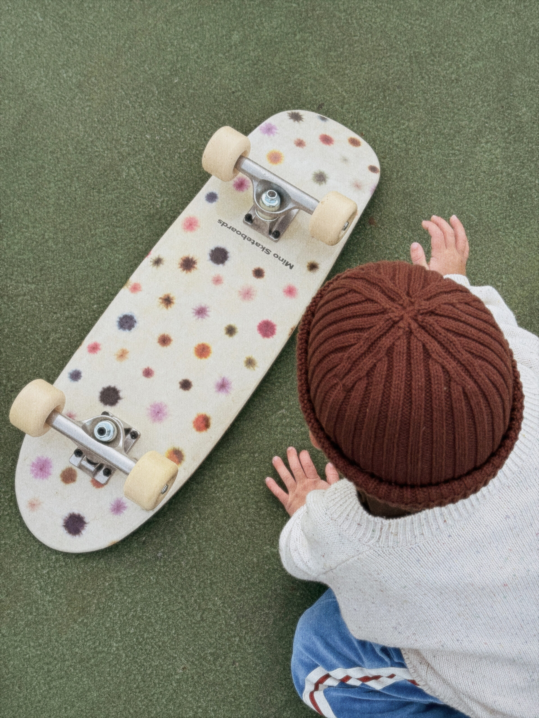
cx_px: 270
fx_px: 997
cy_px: 359
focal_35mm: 48
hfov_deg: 30.3
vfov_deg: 39.7
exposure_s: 1/2415
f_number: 1.78
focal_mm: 6.76
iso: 64
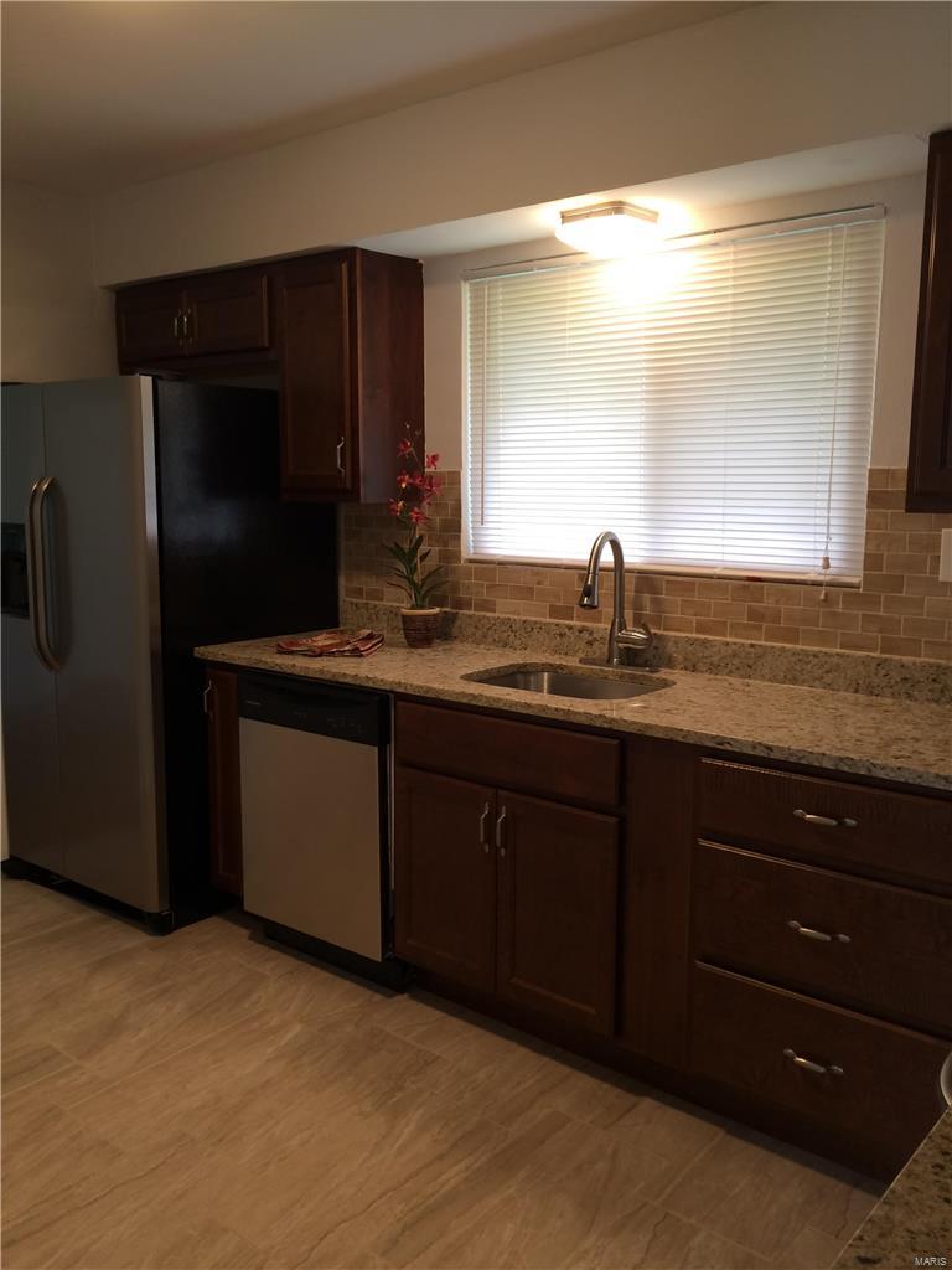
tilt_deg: -10.4
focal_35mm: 29
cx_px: 476
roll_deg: -1.5
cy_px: 635
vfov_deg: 61.7
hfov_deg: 48.2
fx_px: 1063
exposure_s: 1/30
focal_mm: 4.15
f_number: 2.2
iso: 40
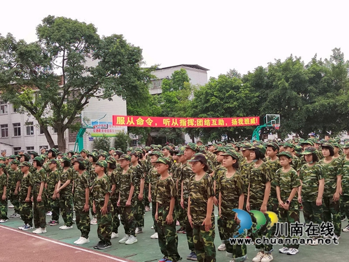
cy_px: 131
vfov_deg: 32.9
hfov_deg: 42.9
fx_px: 444
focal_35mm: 44
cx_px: 174
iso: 100
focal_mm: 5.52
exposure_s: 1/182
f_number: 1.9
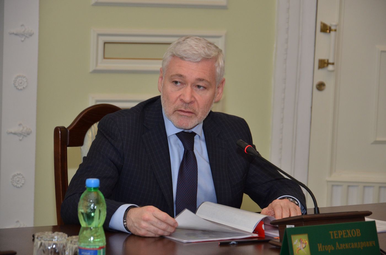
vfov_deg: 9.9
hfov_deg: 14.9
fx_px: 1476
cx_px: 193
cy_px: 128
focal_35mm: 138
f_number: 5.6
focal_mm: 92
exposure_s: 1/200
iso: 1000
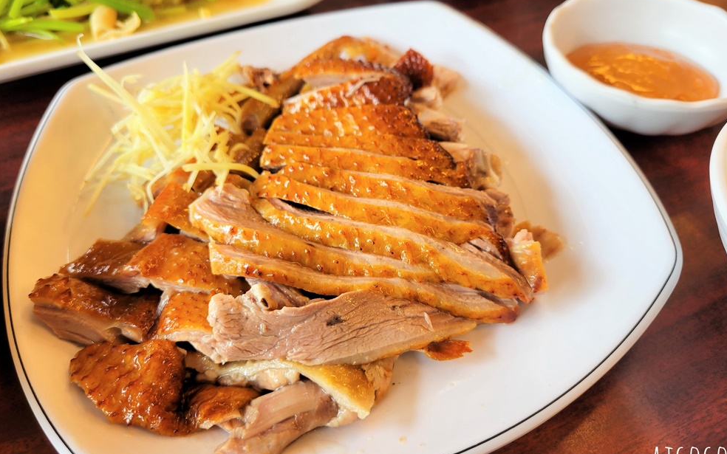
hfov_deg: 66.5
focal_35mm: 28
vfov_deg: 44.5
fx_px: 555
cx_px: 366
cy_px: 210
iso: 80
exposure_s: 1/120
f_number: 1.8
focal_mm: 5.4
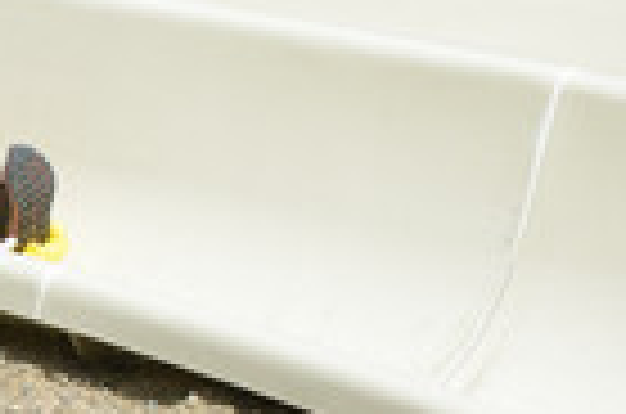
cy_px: 227
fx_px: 9768
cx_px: -203
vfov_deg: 2.4
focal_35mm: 563
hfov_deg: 3.7
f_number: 6.3
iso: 360
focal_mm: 195
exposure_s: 1/1250
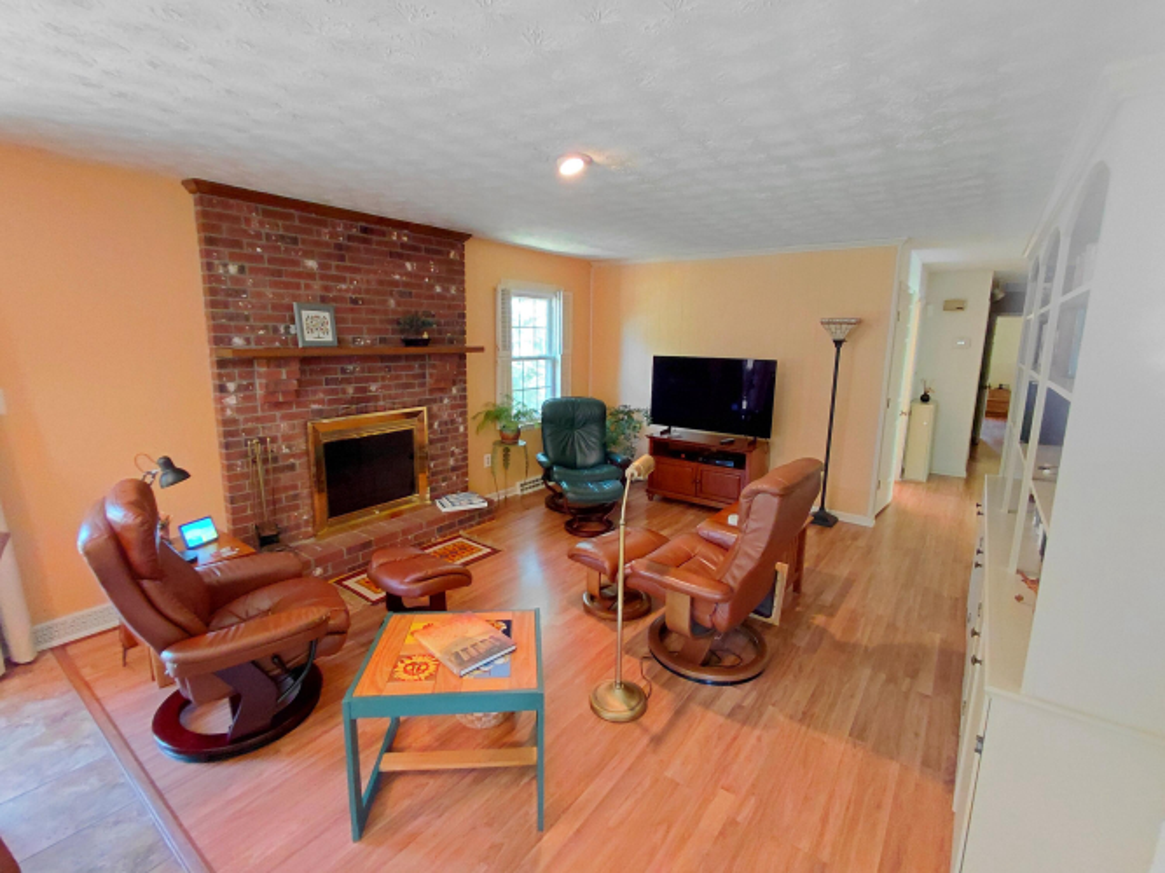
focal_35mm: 16
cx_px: 582
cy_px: 436
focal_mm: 1.64
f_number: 2.2
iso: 640
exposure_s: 1/24
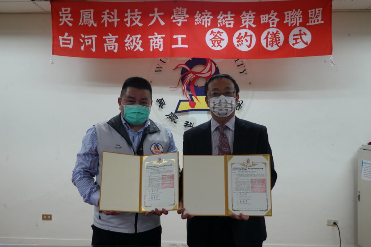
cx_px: 186
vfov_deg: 35.1
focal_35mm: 38
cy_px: 124
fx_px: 392
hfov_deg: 50.7
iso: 400
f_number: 3.5
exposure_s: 1/40
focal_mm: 14.12
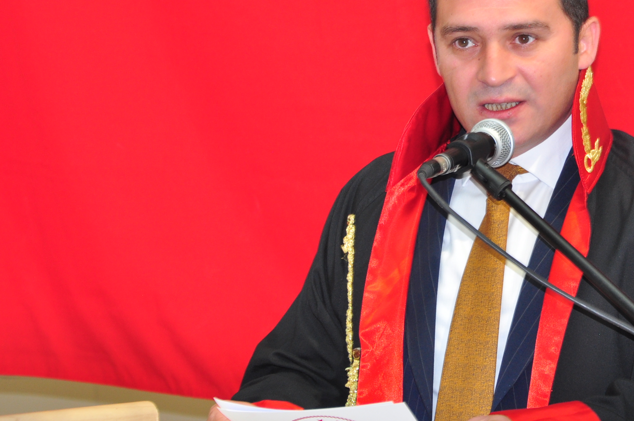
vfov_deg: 6.7
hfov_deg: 10.0
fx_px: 3604
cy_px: 131
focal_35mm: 205
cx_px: 483
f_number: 5
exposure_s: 1/60
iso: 400
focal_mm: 75
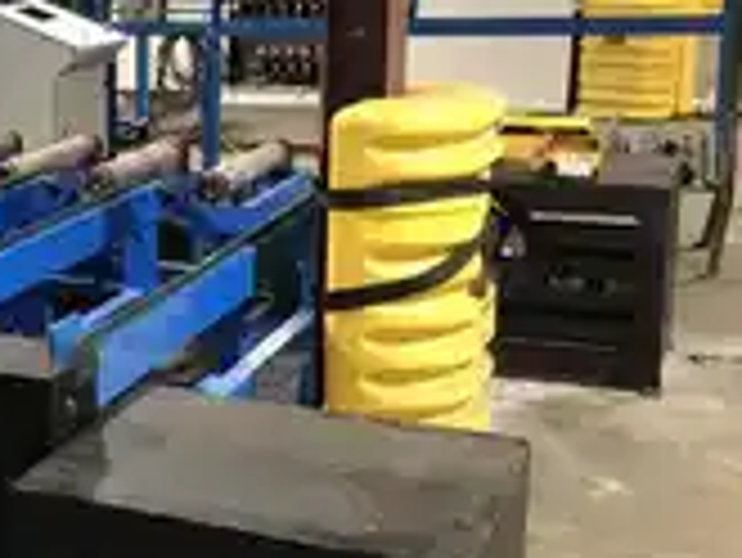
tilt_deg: -11.7
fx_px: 1459
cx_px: -139
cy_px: 252
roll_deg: +0.6
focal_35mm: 68
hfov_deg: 25.7
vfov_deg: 21.6
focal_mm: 3.99
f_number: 1.8
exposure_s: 1/15
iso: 64
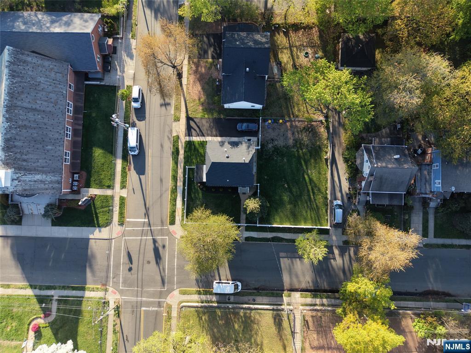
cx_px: 236
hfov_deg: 71.6
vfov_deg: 56.8
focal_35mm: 24
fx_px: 327
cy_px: 176
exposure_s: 1/400
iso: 100
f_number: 1.8
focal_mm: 8.67
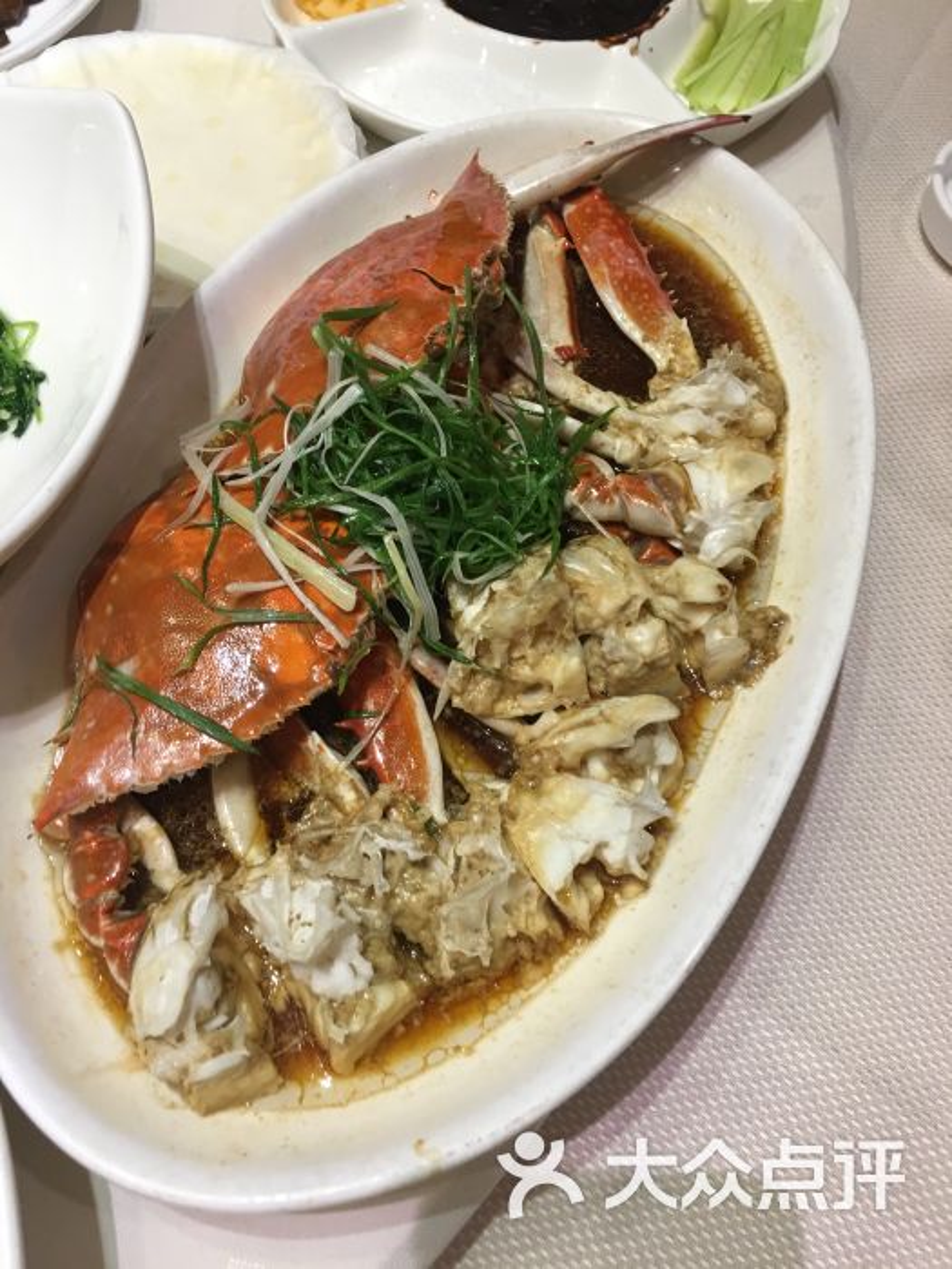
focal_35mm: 29
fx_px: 1063
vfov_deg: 61.7
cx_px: 476
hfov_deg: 48.2
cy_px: 634
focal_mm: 4.15
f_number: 2.2
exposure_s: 1/17
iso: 40
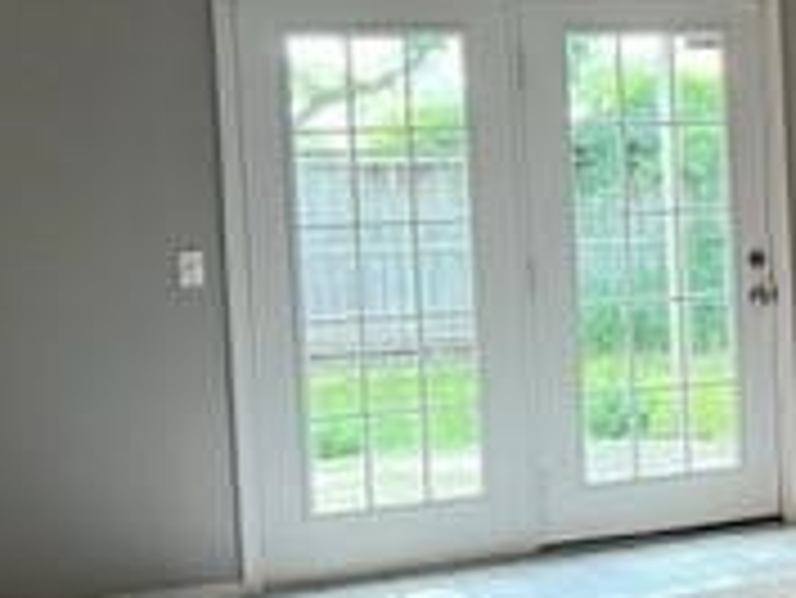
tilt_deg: -3.3
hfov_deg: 18.0
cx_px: 1282
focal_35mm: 94
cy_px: 198
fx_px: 2163
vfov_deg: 15.7
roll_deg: +1.3
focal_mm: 5.7
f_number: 1.5
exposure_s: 1/60
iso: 160
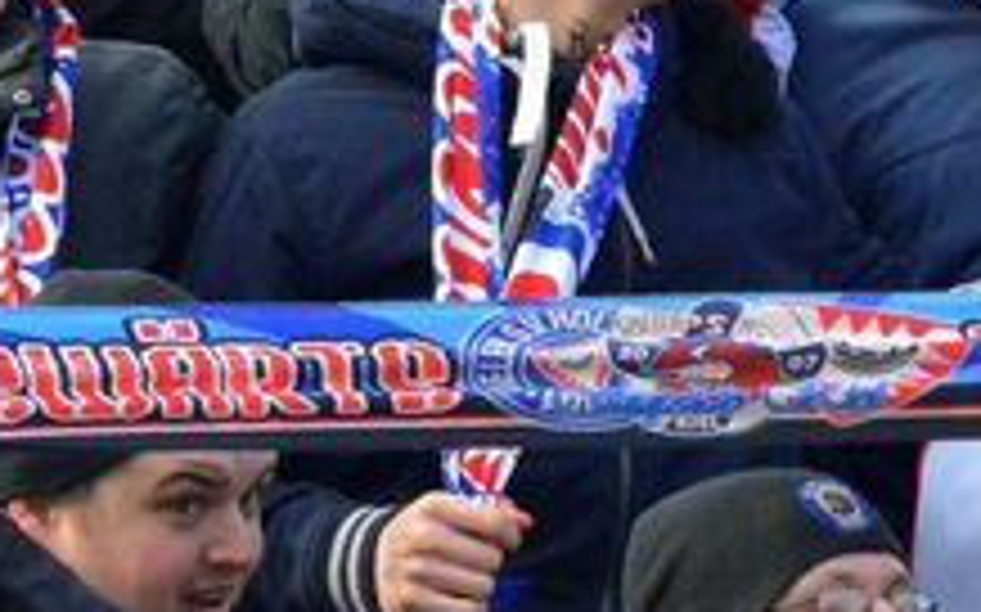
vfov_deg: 1.6
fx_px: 21404
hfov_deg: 2.6
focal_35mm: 801
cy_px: 612
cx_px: 648
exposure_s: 1/2000
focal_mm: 200
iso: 5000
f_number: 9
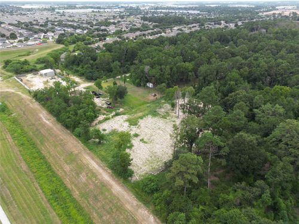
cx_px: 150
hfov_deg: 71.6
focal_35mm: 24
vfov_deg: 56.8
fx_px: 207
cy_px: 112
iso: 110
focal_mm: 6.72
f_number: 1.7
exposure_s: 1/250
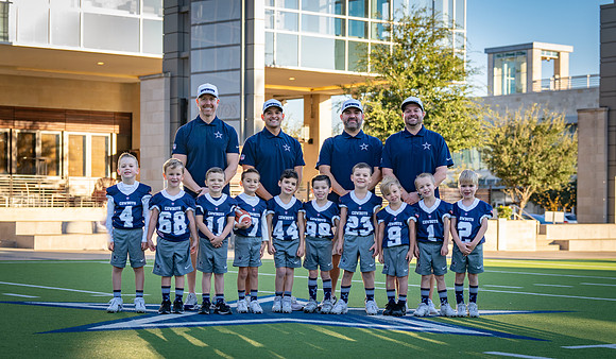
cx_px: 301
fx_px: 1301
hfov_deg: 26.6
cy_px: 220
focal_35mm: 79
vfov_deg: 15.7
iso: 160
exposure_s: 1/320
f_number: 4
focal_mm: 70
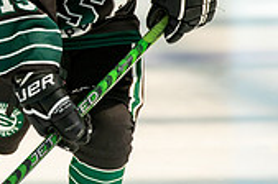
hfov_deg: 2.0
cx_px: -20
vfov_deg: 1.3
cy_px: 78
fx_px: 7954
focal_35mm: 1032
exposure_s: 1/4000
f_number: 3.5
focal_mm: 300
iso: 1600
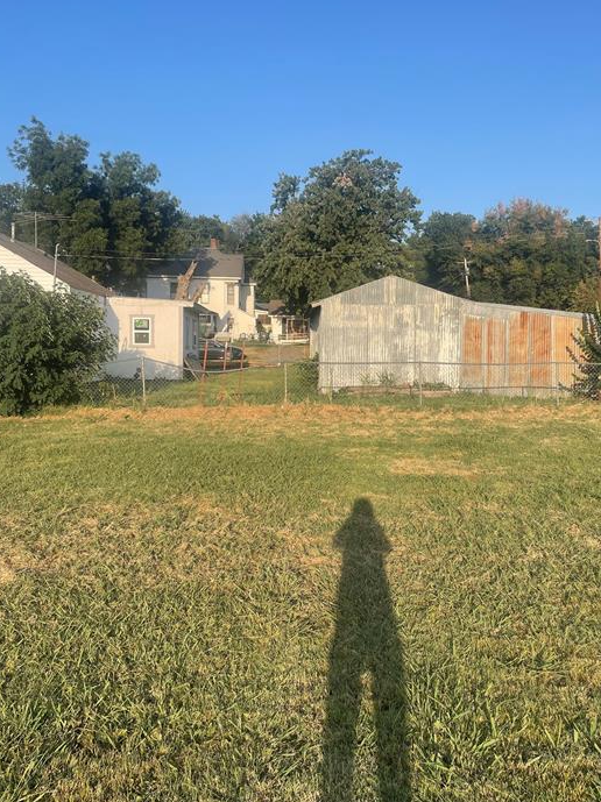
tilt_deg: +0.1
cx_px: 304
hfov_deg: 48.2
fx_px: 672
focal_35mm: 29
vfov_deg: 61.6
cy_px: 363
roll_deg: +0.0
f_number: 1.6
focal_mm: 4.2
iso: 32
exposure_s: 1/2092
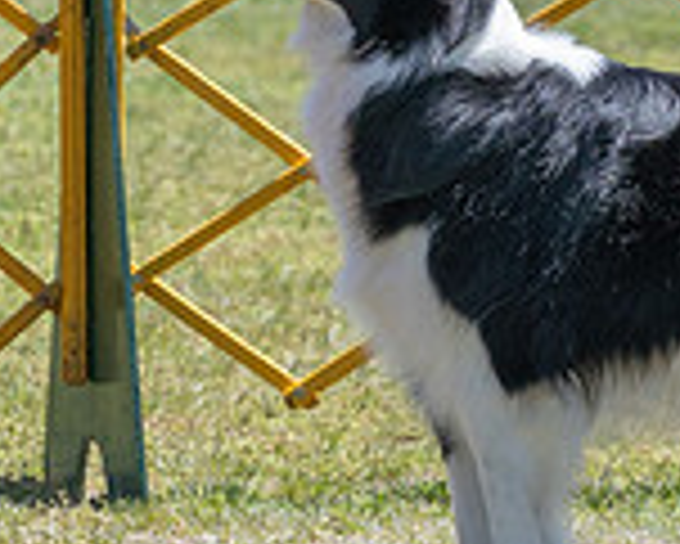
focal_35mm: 558
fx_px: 11237
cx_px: 426
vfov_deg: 2.8
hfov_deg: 3.5
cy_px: -243
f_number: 7.1
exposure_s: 1/1600
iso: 640
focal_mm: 133
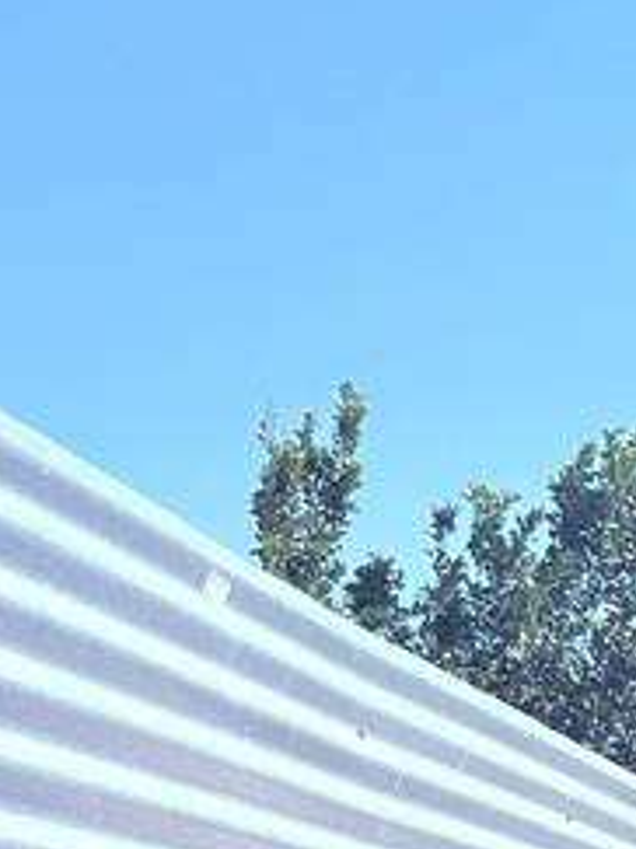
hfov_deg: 11.3
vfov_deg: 15.0
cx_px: 1279
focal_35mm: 118
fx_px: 2893
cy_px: 1412
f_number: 1.78
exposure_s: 1/3058
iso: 64
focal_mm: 6.76
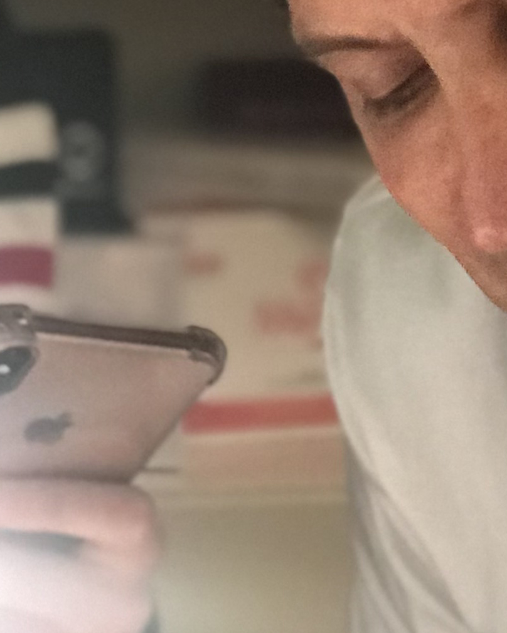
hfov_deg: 6.9
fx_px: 4164
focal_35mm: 222
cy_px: 871
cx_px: 740
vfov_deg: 8.6
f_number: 2.8
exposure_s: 1/50
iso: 250
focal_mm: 6.6
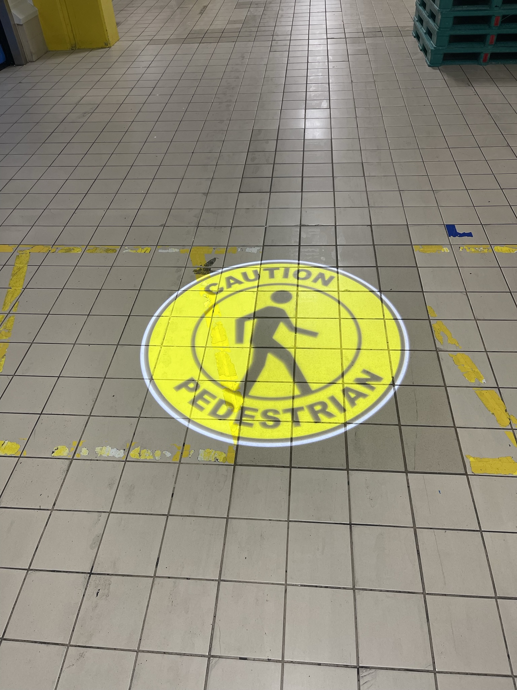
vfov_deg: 67.3
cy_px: 345
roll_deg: +3.7
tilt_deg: -44.1
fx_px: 518
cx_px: 258
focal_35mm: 26
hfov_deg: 53.1
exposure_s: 1/121
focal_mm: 5.1
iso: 100
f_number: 1.6
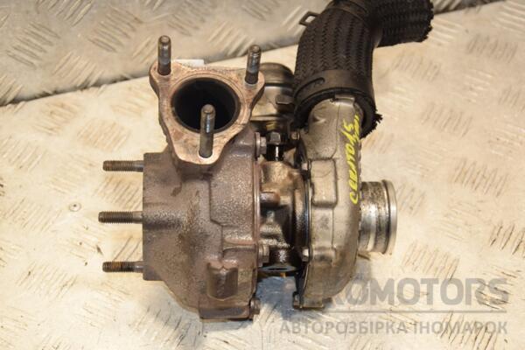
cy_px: 175
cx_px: 262
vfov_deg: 17.5
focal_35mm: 78
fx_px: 1137
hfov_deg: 26.0
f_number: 5.6
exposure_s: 1/200
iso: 800
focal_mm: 52
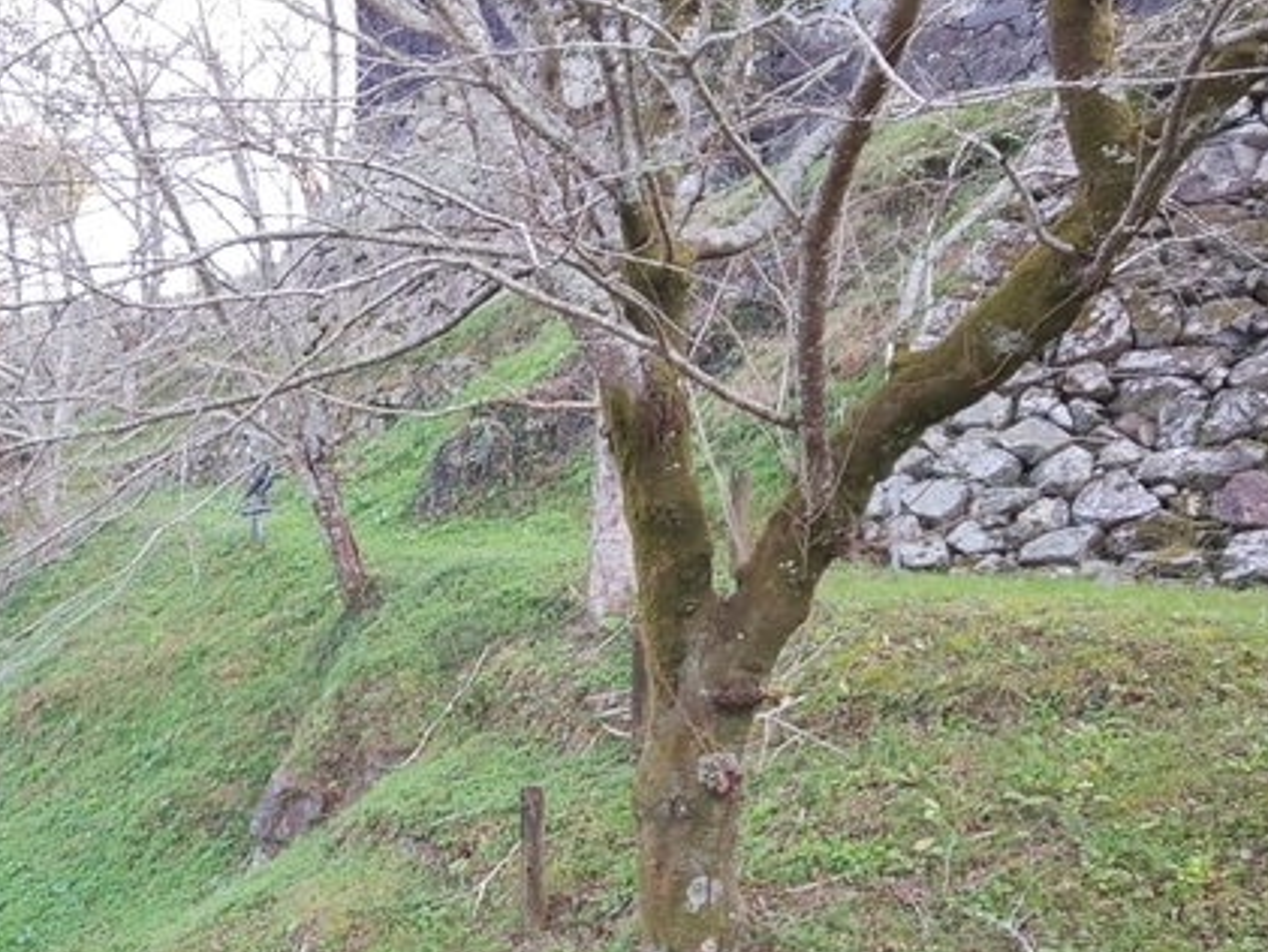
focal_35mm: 38
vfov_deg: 36.7
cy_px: 729
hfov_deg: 46.0
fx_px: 1392
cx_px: 223
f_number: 1.94
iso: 41
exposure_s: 1/100
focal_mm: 3.45
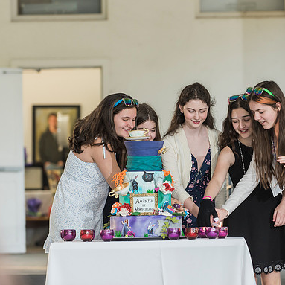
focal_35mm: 207
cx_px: 213
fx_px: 1928
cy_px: 137
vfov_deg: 8.5
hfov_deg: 8.4
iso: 800
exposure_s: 1/160
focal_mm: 150
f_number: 3.5
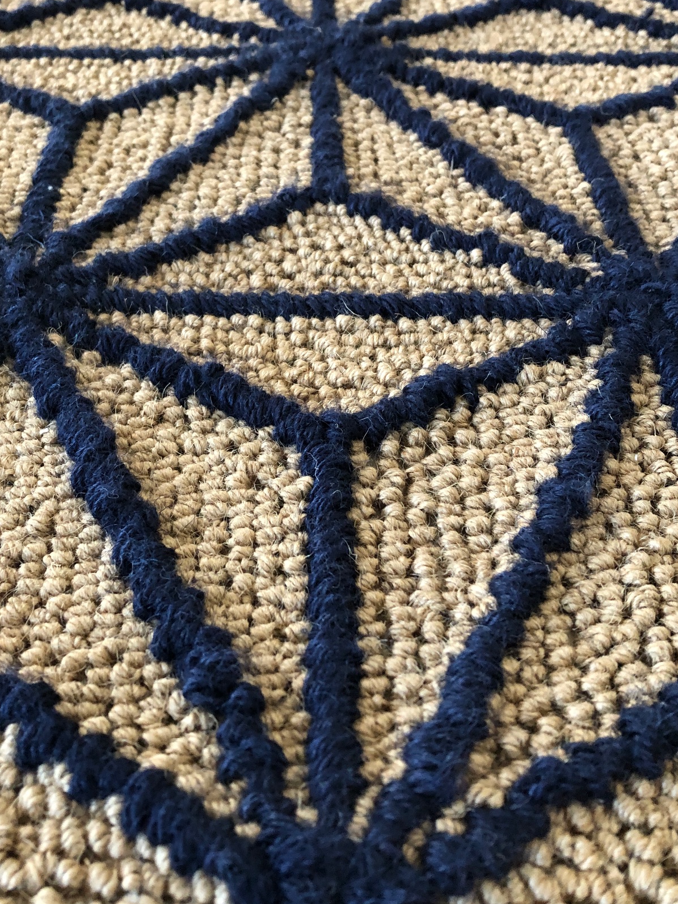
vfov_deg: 51.2
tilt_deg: -43.0
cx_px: 299
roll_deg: -0.1
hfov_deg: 39.6
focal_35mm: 36
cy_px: 393
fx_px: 940
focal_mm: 3.99
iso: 80
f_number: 1.8
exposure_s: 1/15
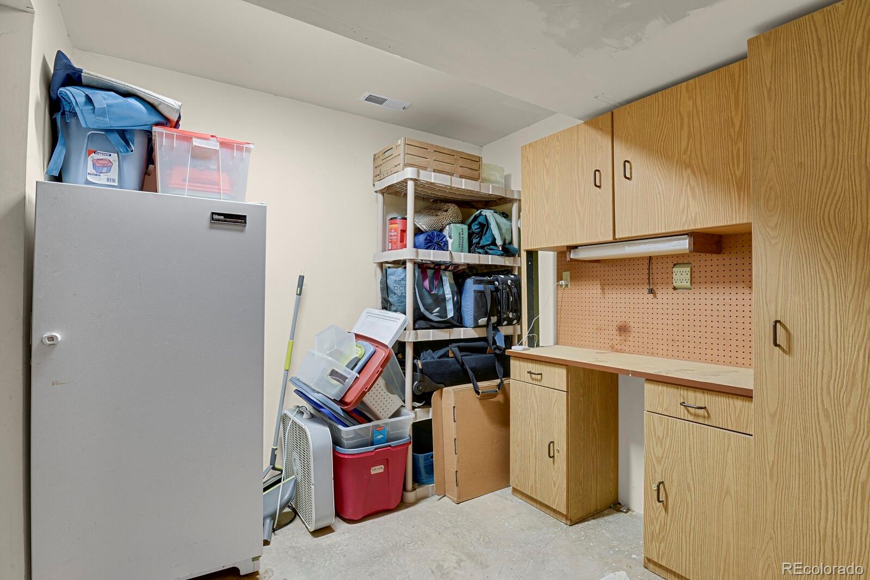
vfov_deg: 70.4
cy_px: 290
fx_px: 411
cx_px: 435
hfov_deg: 93.3
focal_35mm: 17
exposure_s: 4
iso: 250
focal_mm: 17
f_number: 8
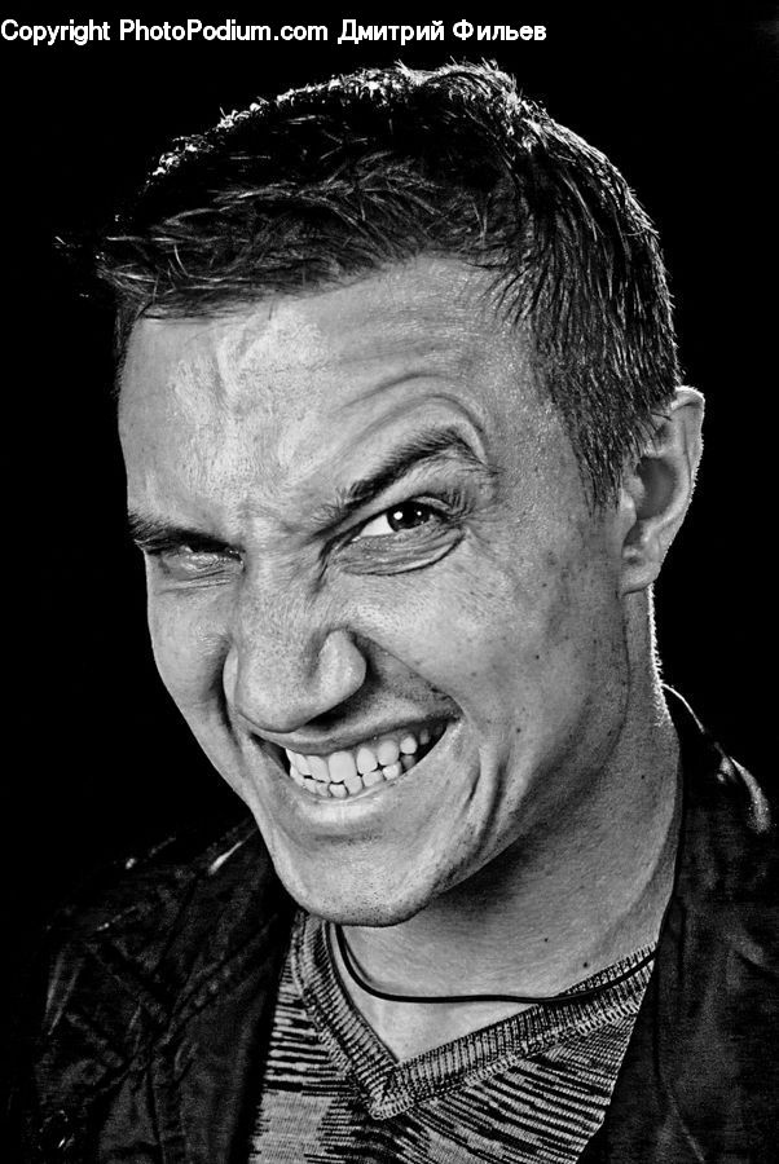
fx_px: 2671
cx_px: 390
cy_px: 582
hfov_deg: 16.6
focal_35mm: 82
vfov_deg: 24.6
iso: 400
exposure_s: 1/45
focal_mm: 55
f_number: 5.6
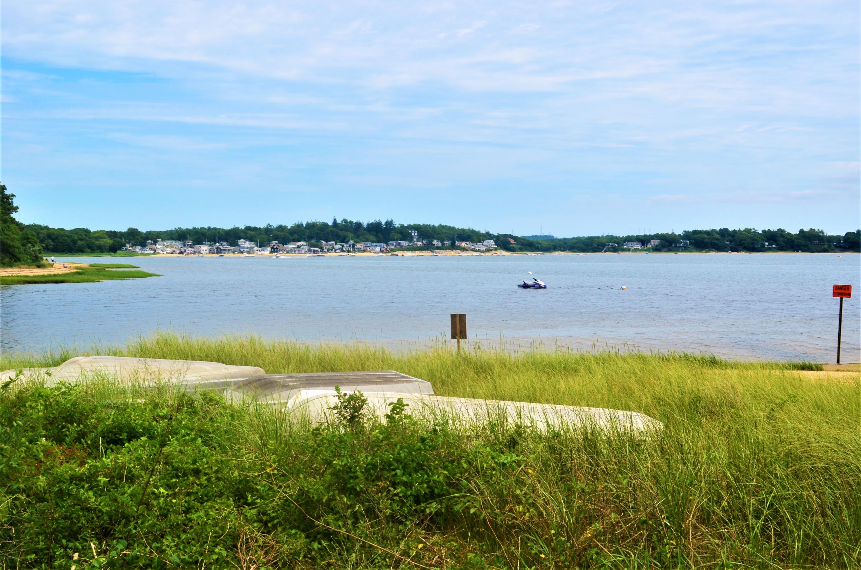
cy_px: 285
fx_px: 1146
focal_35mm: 48
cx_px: 430
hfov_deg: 41.2
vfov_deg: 27.9
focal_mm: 32
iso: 100
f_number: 13
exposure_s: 1/200
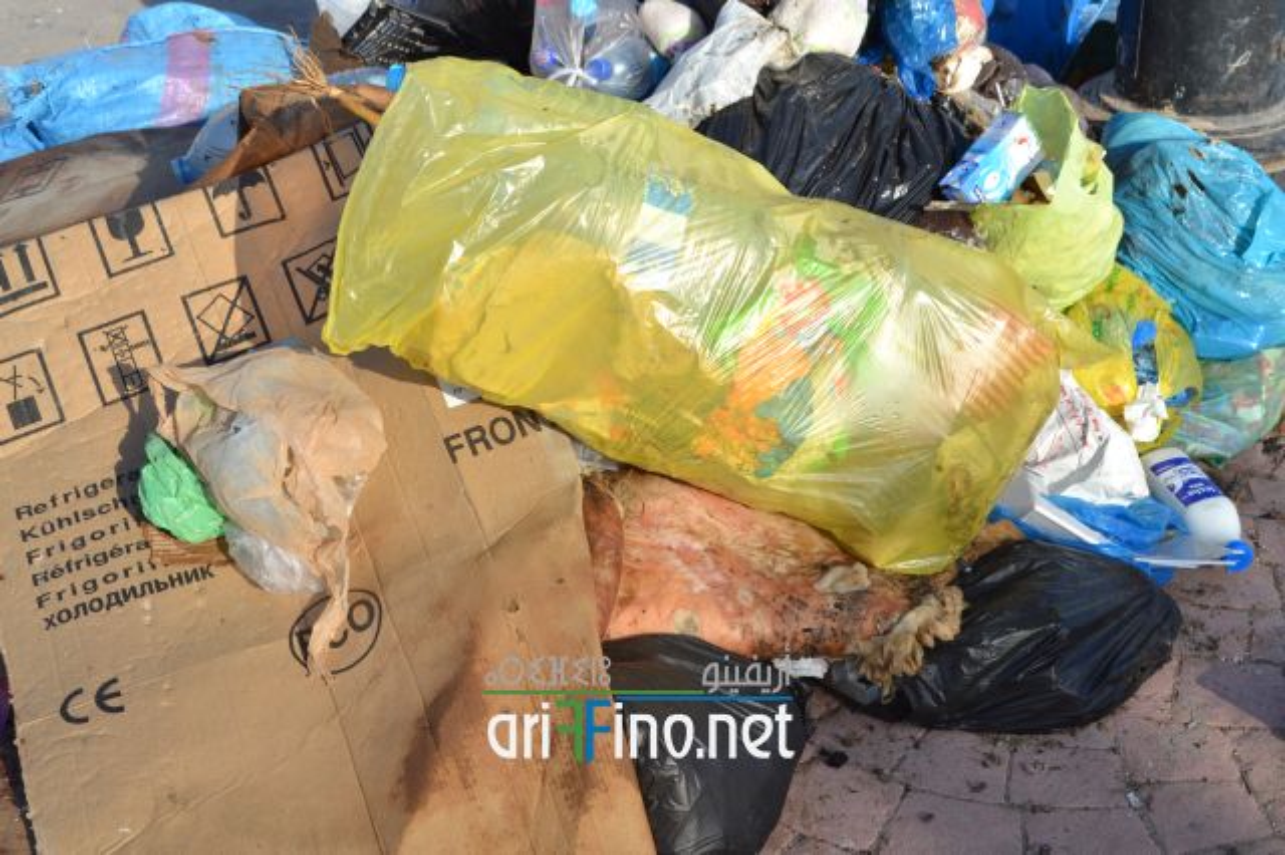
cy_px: 428
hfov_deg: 35.1
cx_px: 642
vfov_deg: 23.8
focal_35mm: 57
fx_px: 2033
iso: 100
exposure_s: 1/250
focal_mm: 38
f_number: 8
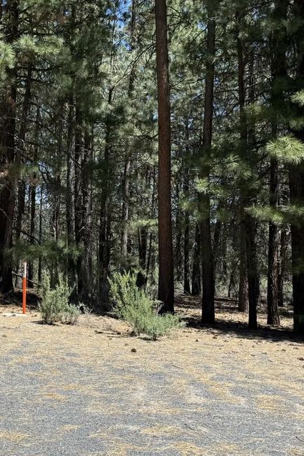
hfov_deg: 29.7
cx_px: -39
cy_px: 217
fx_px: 507
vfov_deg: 48.4
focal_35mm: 40
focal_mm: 6.76
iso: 80
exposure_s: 1/1812
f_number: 1.78
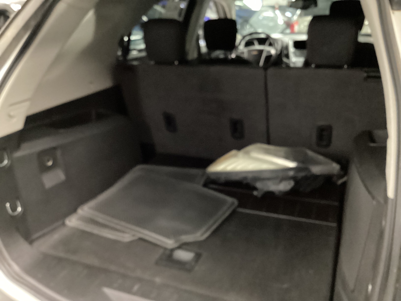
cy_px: 150
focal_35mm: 31
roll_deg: +1.2
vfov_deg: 45.4
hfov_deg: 58.4
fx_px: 359
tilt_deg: -23.9
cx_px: 200
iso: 640
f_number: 2.4
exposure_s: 1/17
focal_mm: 3.3
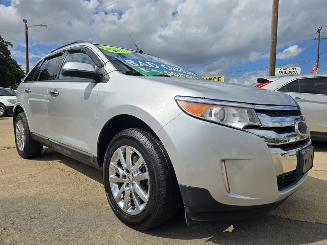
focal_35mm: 23
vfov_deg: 58.9
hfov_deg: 73.9
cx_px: 164
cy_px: 122
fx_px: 217
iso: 12
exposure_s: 1/2752
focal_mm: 6.3
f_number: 1.7
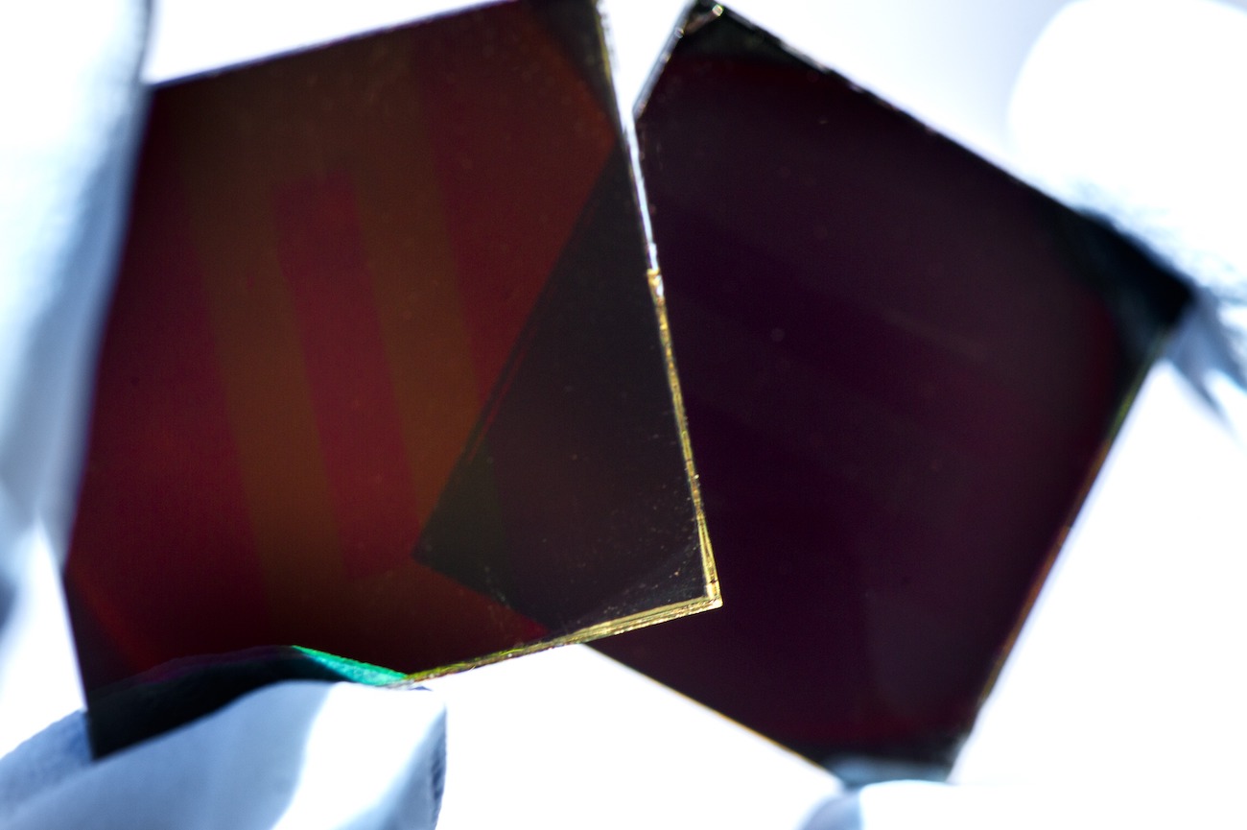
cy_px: 415
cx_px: 624
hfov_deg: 19.5
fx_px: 3635
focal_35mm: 105
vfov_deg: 13.0
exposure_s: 1/125
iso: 200
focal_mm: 105
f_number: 10
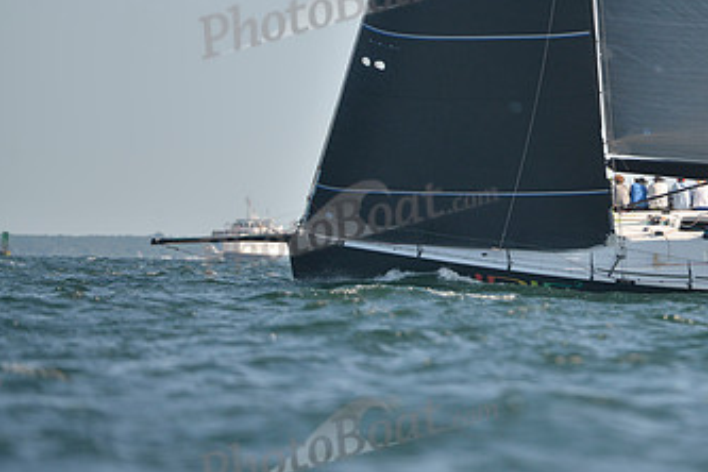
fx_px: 13687
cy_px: 84
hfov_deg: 3.0
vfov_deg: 2.0
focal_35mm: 696
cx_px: 610
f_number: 4
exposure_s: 1/2000
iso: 280
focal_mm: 400
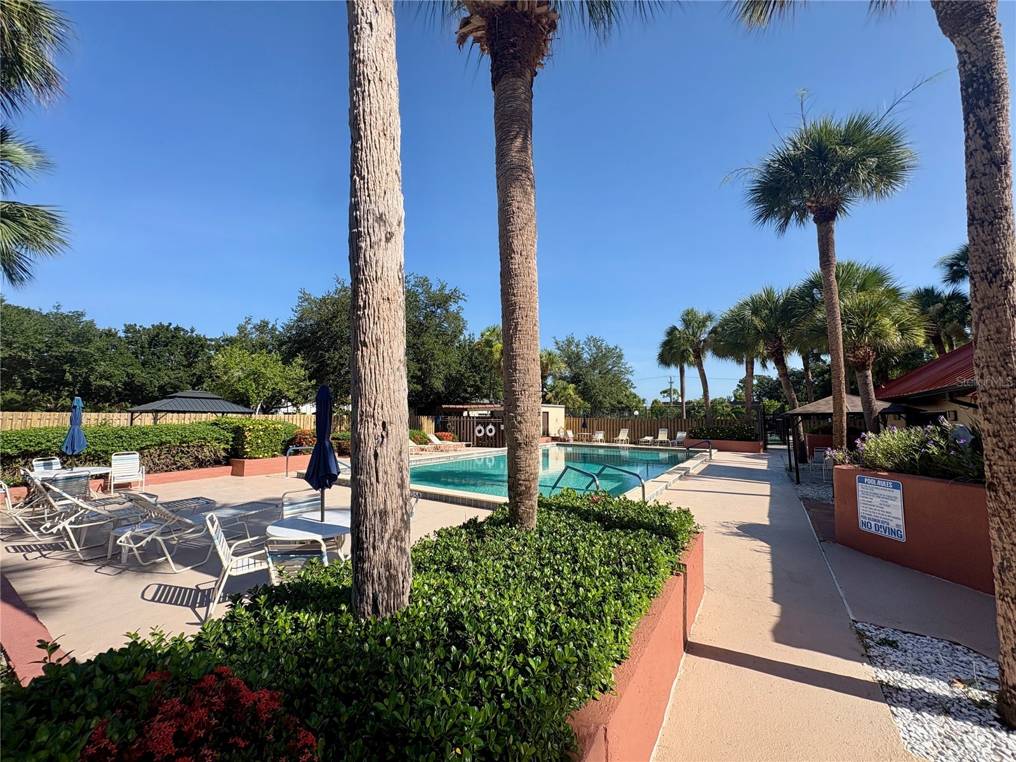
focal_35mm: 14
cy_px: 381
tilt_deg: +4.7
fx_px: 411
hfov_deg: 102.1
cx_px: 508
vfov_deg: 85.7
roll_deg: -0.4
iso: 50
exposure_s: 1/2028
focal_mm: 2.22
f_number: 2.2
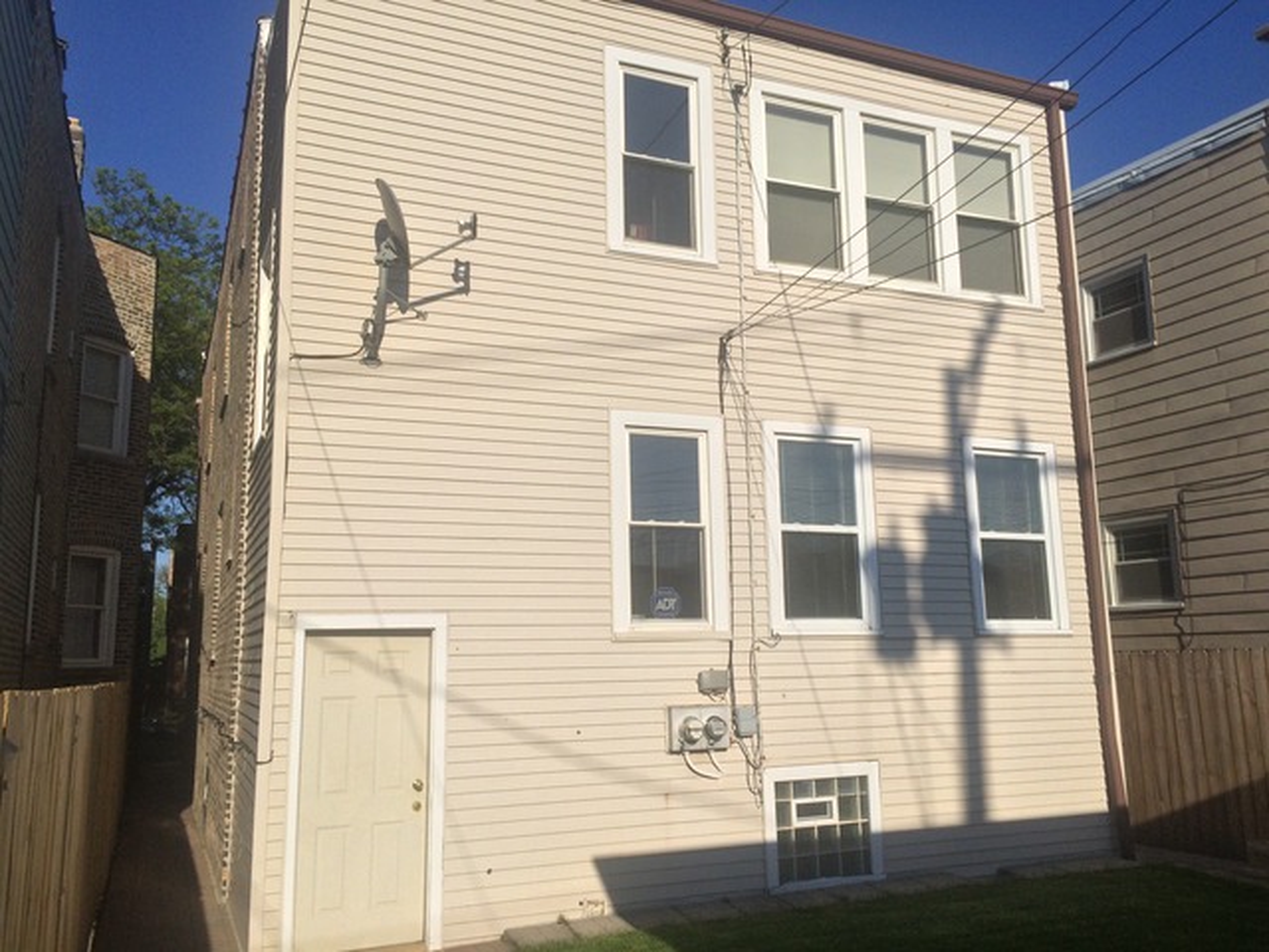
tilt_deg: +9.1
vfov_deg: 48.2
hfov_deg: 61.7
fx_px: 1063
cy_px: 476
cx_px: 634
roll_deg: +1.6
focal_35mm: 29
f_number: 2.2
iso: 32
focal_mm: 4.15
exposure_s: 1/5128
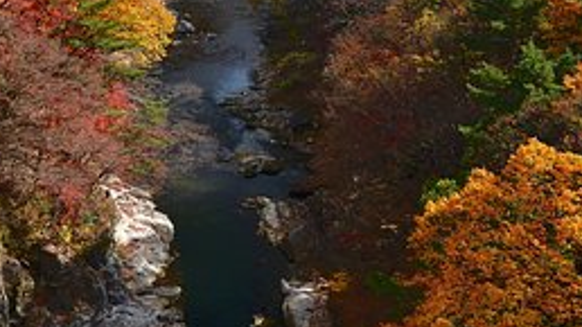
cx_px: 276
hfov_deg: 39.1
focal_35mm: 53
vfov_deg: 22.4
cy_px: 88
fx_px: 818
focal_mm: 17
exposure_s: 1/320
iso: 500
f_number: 8
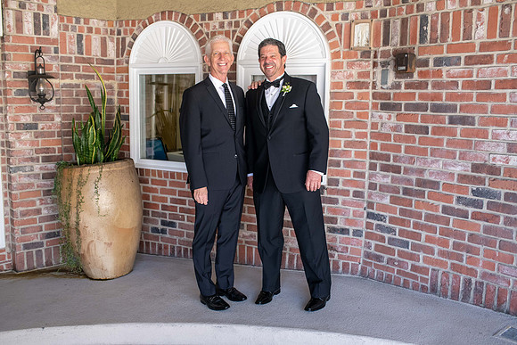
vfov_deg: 37.9
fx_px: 503
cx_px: 258
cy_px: 172
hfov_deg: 54.4
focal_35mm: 35
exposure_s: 1/320
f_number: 3.5
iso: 800
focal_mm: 35
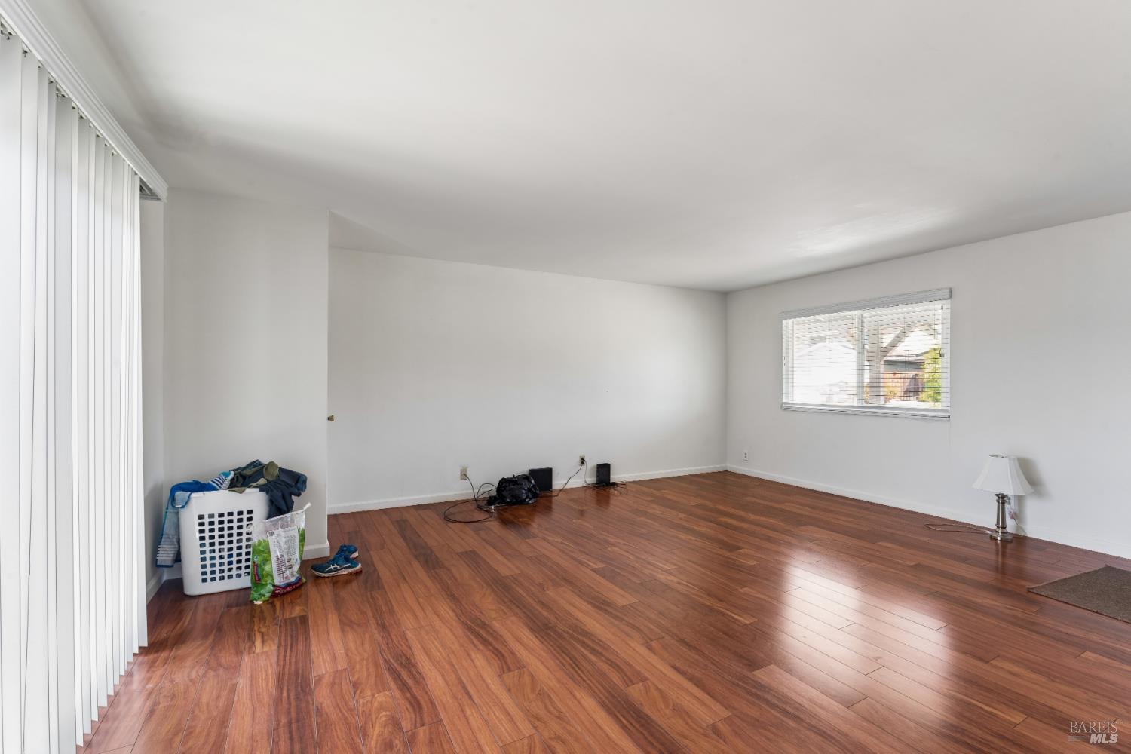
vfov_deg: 74.4
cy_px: 377
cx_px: 566
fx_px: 496
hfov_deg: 97.5
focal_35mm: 16
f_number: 13
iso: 100
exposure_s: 1.3
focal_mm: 15.8
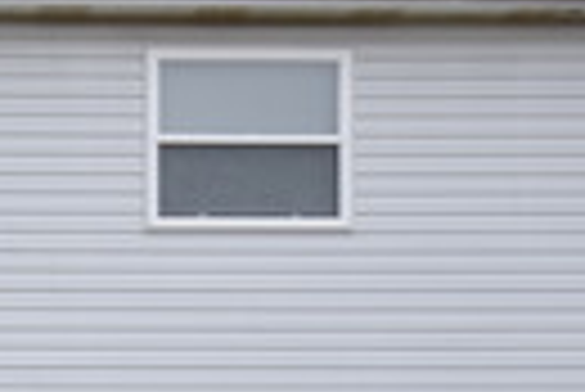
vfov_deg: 9.0
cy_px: 606
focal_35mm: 148
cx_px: -130
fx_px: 2408
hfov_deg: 13.4
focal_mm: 20
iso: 400
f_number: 3.5
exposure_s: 1/1600
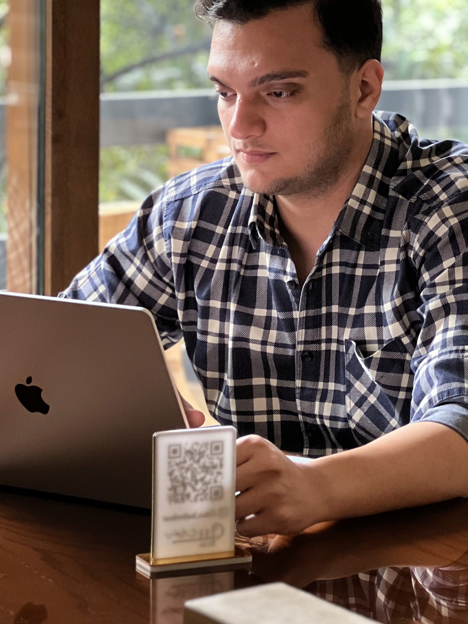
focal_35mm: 137
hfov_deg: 10.8
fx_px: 2469
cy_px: 280
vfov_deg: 14.4
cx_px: 254
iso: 250
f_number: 2.8
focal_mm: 9
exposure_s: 1/33
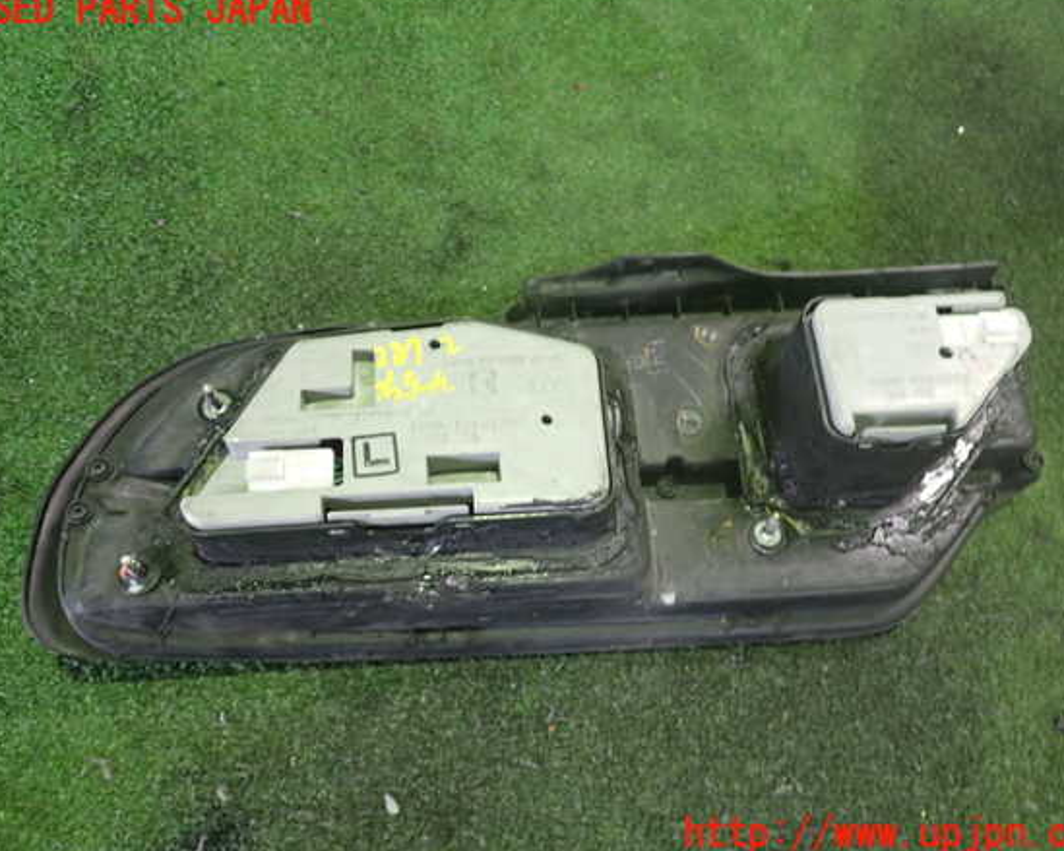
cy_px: 423
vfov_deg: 45.8
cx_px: 541
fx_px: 1008
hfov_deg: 55.7
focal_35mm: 32
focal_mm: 5.4
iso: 640
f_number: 2.3
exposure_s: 1/30
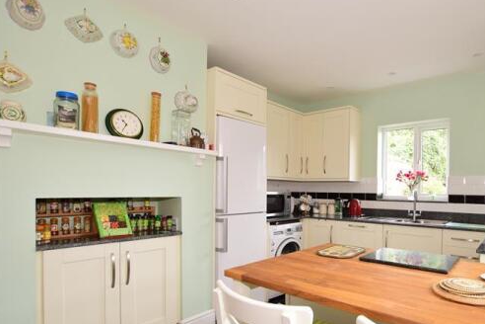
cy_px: 194
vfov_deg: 61.4
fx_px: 269
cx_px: 318
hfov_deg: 81.5
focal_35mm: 20
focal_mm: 10
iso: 200
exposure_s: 1/30
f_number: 5
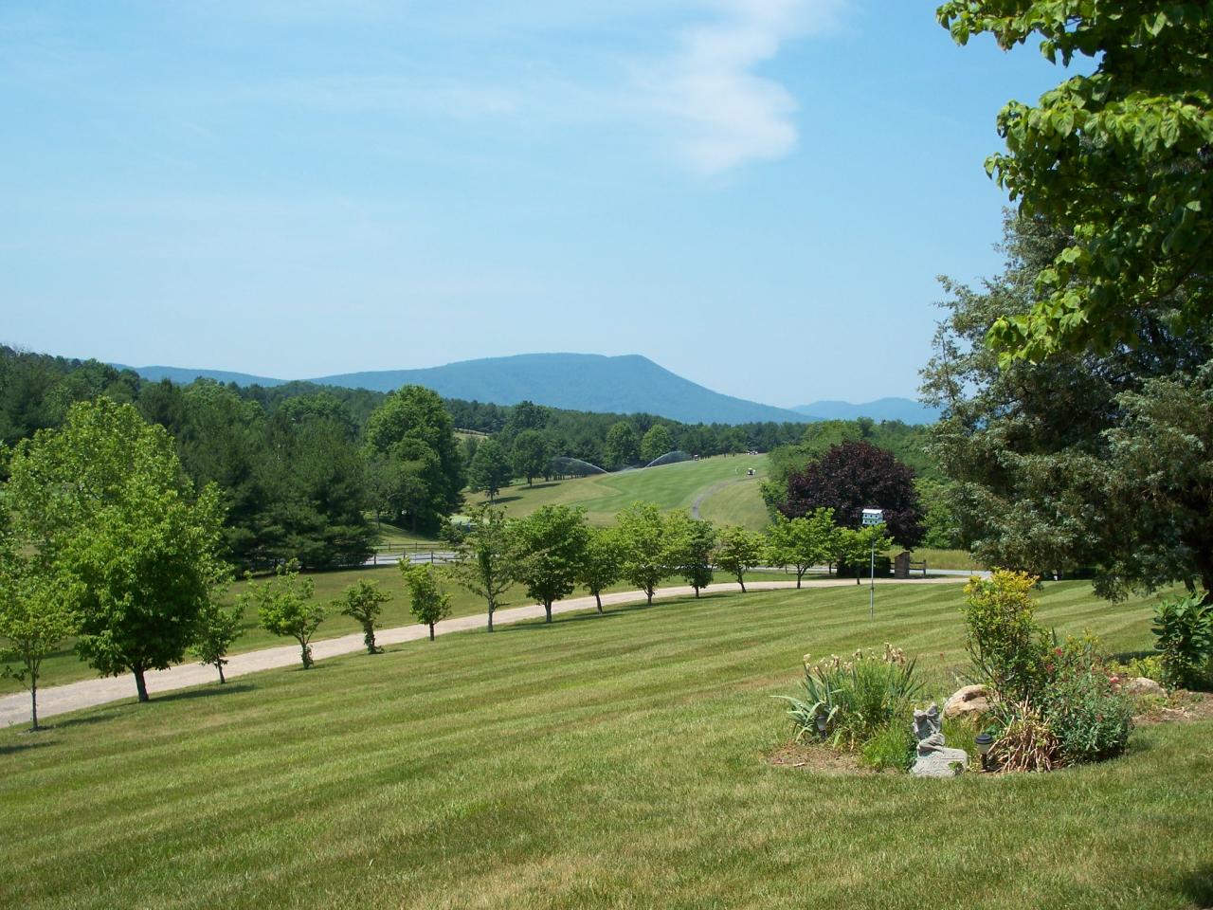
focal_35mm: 43
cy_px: 455
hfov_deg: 43.9
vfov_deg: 33.6
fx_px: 1507
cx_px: 606
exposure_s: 1/640
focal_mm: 9.1
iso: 64
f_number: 3.2
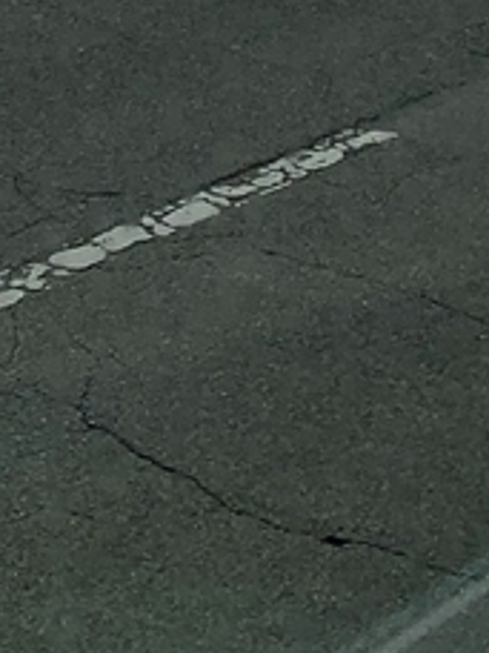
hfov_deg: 10.5
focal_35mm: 137
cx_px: -194
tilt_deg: +2.2
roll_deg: -3.7
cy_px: -1048
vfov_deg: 11.3
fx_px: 2580
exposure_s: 1/11765
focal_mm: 4.25
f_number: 1.8
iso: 25
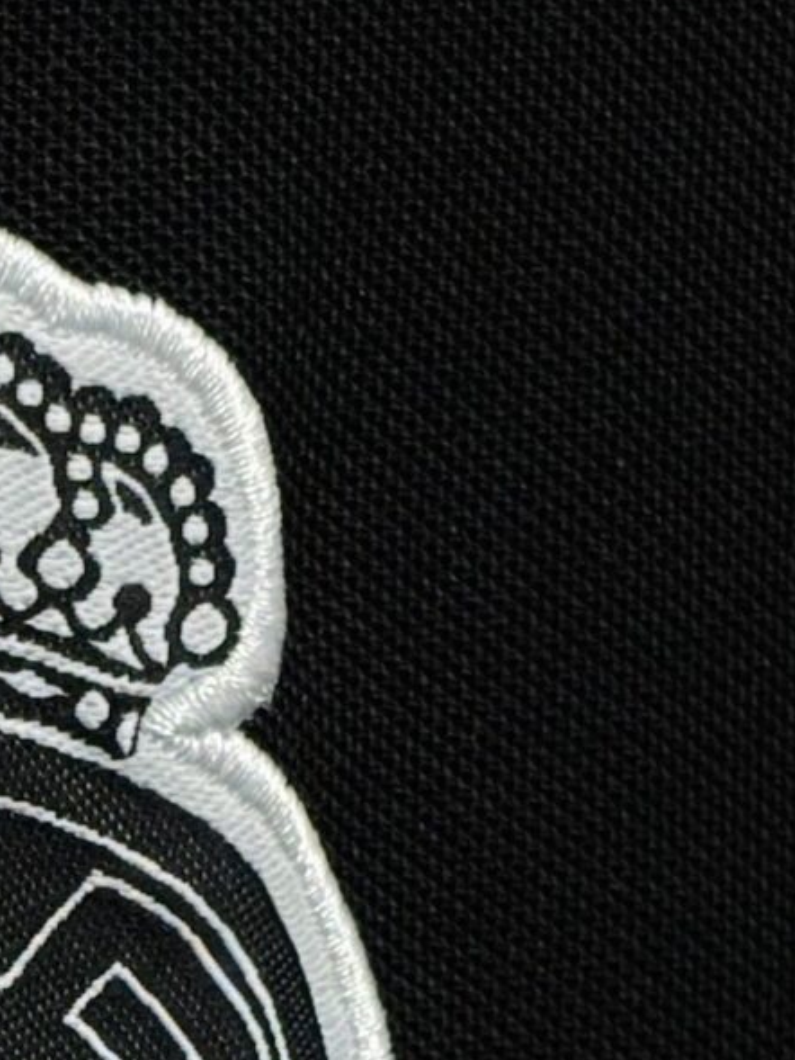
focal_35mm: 226
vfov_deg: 8.7
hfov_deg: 6.5
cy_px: 1251
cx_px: -164
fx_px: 6918
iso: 64
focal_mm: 5.96
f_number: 1.6
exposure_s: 1/50
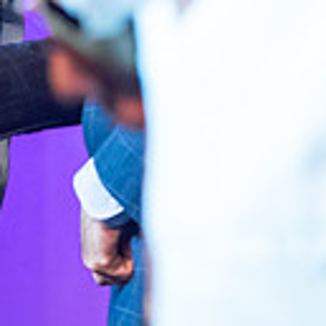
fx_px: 3260
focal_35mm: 306
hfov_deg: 5.7
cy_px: -110
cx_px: -179
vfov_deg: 5.7
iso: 4000
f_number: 3.2
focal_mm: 80
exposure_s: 1/200
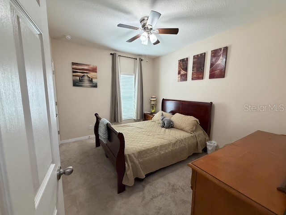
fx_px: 116
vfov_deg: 85.7
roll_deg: +0.4
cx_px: 143
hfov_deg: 102.1
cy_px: 108
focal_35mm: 14
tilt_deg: -9.0
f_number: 2.2
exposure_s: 1/60
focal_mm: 2.22
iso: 500
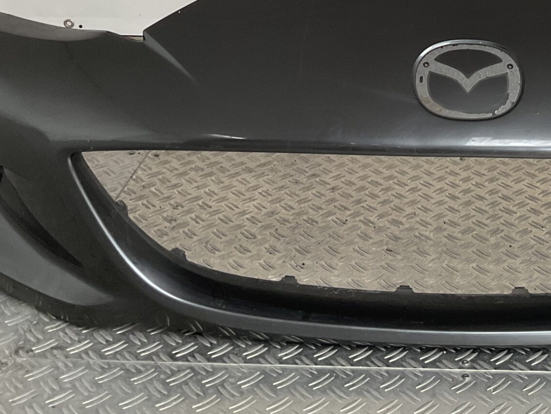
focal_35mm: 65
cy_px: -36
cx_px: 453
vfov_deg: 21.5
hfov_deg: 29.1
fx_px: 1035
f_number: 1.8
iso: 40
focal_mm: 3
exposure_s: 1/60
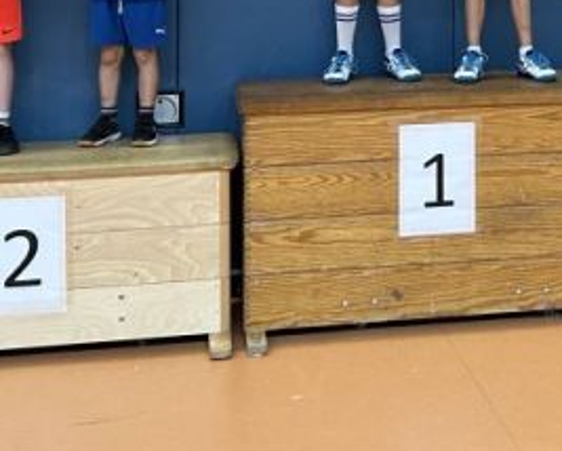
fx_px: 1265
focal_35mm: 76
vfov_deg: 19.1
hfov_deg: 24.5
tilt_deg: -1.6
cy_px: -86
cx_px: 471
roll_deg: +0.4
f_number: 1.5
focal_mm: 5.7
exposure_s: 1/50
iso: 160
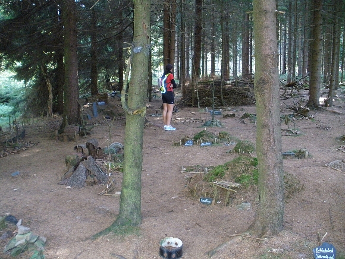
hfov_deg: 51.4
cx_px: 172
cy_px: 130
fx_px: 359
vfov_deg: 39.7
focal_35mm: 36
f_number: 3.5
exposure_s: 1/30
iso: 500
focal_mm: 6.3
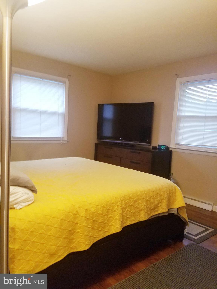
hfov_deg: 53.1
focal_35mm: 26
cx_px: 108
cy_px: 144
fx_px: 217
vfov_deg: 67.3
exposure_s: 1/13
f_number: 1.7
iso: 200
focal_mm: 4.2
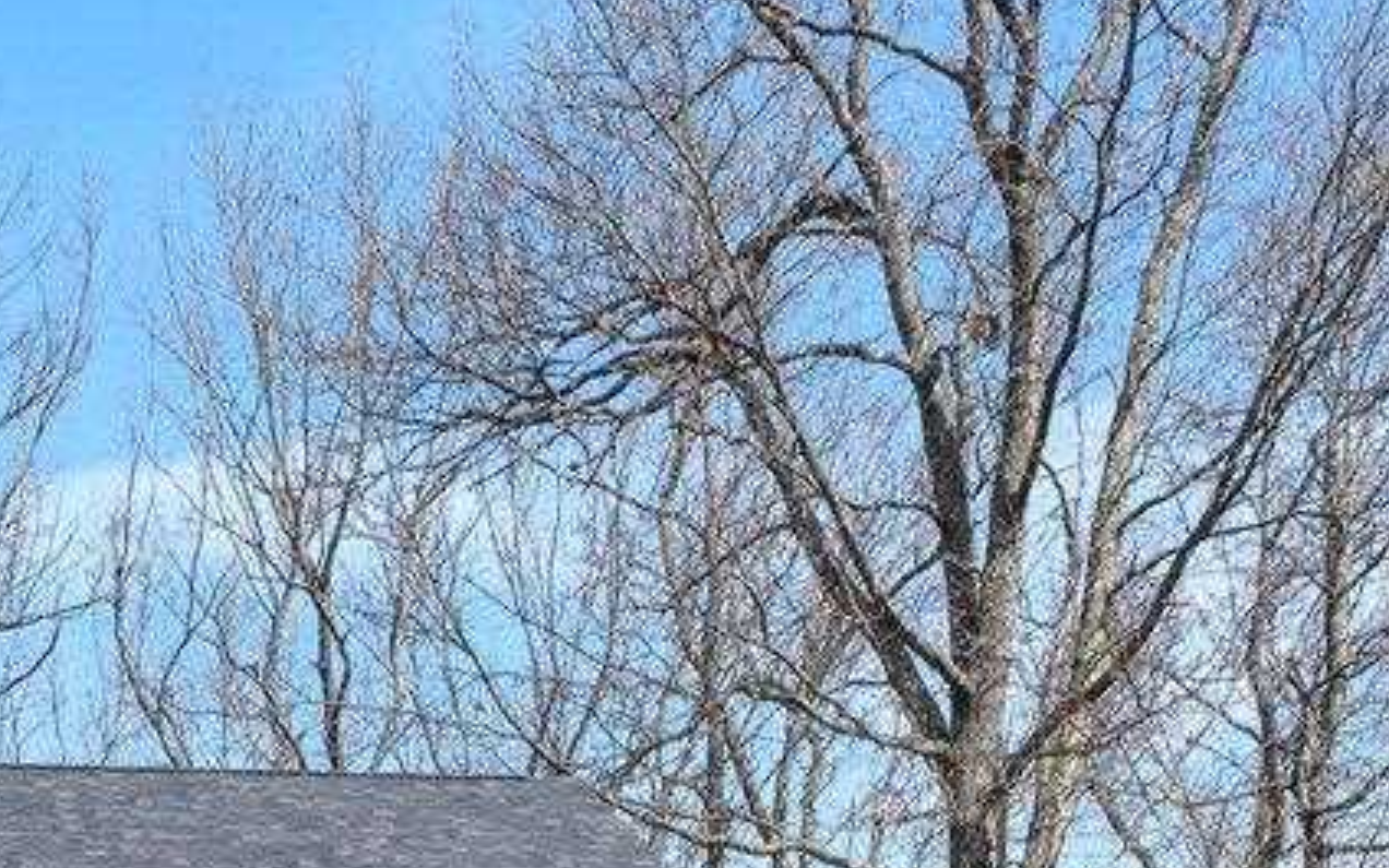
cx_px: -128
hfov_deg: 27.3
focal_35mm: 69
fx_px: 2612
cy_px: 1733
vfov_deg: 15.2
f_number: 8
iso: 80
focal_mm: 14
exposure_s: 1/25
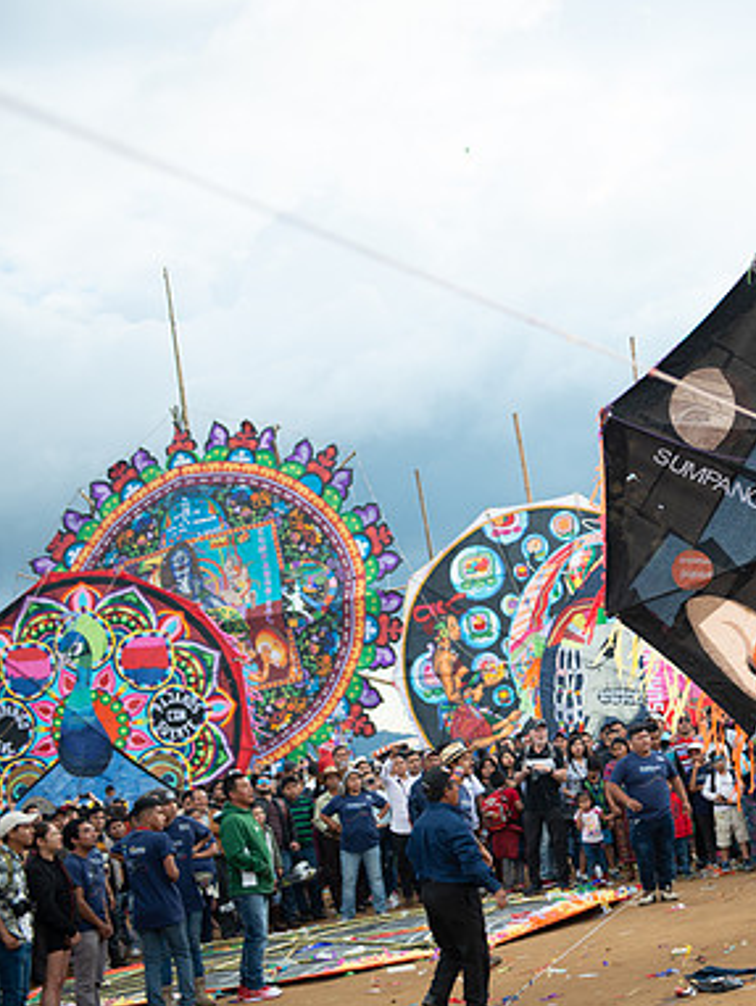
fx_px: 2123
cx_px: 719
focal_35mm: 73
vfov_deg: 26.7
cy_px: 507
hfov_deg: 19.7
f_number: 2.8
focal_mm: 50
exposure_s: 1/640
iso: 200
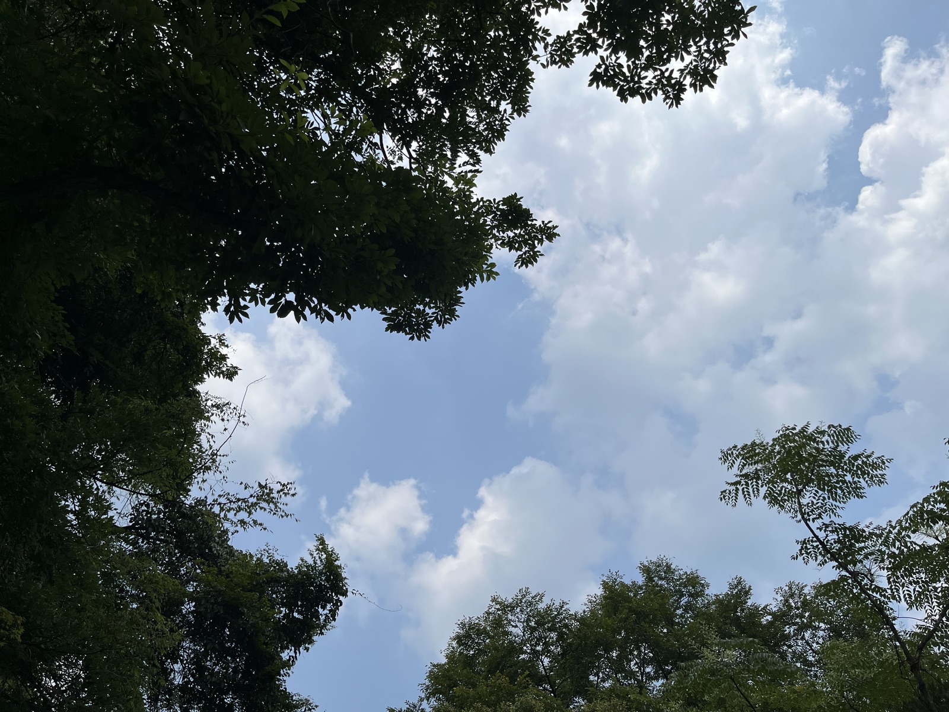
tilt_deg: +51.5
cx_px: 474
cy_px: 356
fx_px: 713
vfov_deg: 53.1
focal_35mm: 26
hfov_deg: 67.3
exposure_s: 1/9901
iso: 50
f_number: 1.6
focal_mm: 5.1
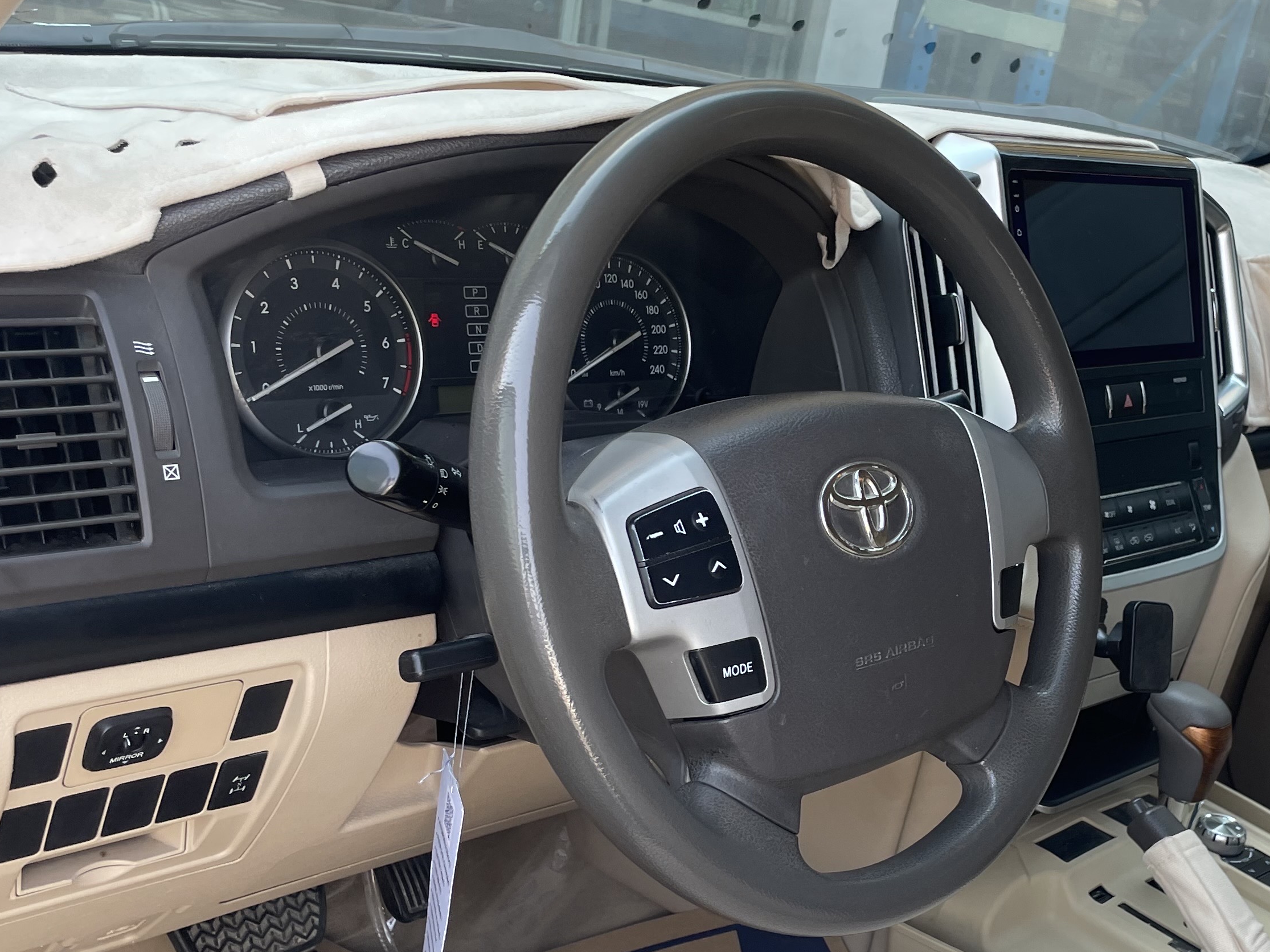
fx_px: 1725
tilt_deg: -22.6
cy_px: 610
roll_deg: -13.8
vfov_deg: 30.7
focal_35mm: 47
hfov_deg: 39.5
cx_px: 922
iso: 32
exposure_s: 1/121
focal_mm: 4.2
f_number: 1.6
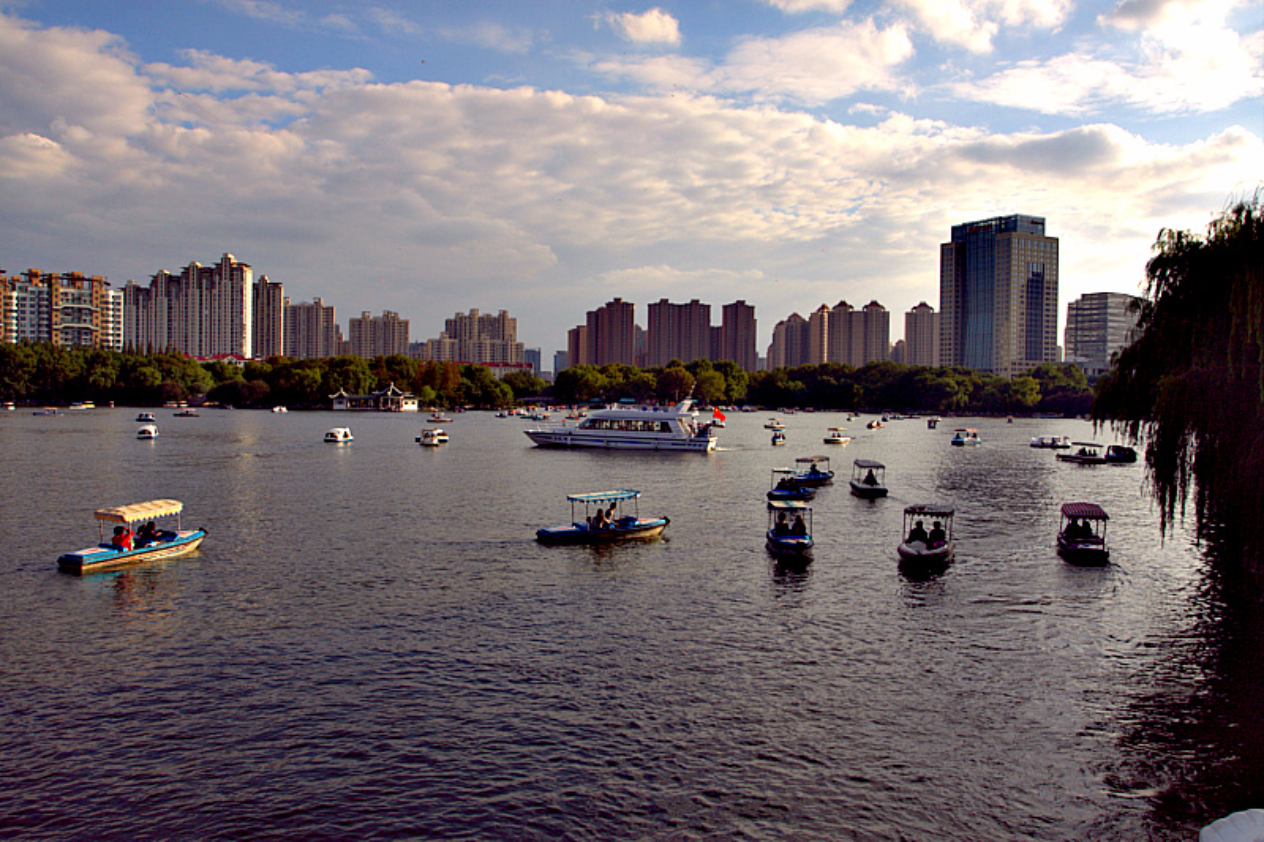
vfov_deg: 43.6
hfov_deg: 61.9
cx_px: 632
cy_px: 421
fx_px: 1053
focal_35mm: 30
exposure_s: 1/500
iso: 200
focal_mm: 19
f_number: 5.6
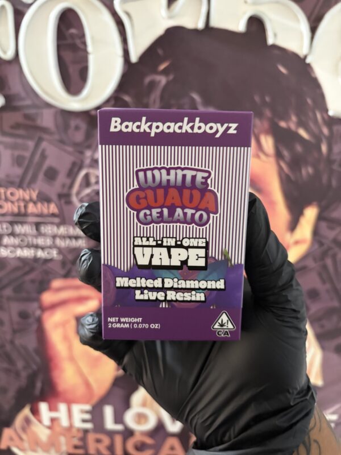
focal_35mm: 26
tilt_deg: -24.9
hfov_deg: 53.1
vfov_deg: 67.3
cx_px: 170
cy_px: 228
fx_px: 341
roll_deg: +1.6
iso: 500
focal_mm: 5.96
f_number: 1.6
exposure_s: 1/40
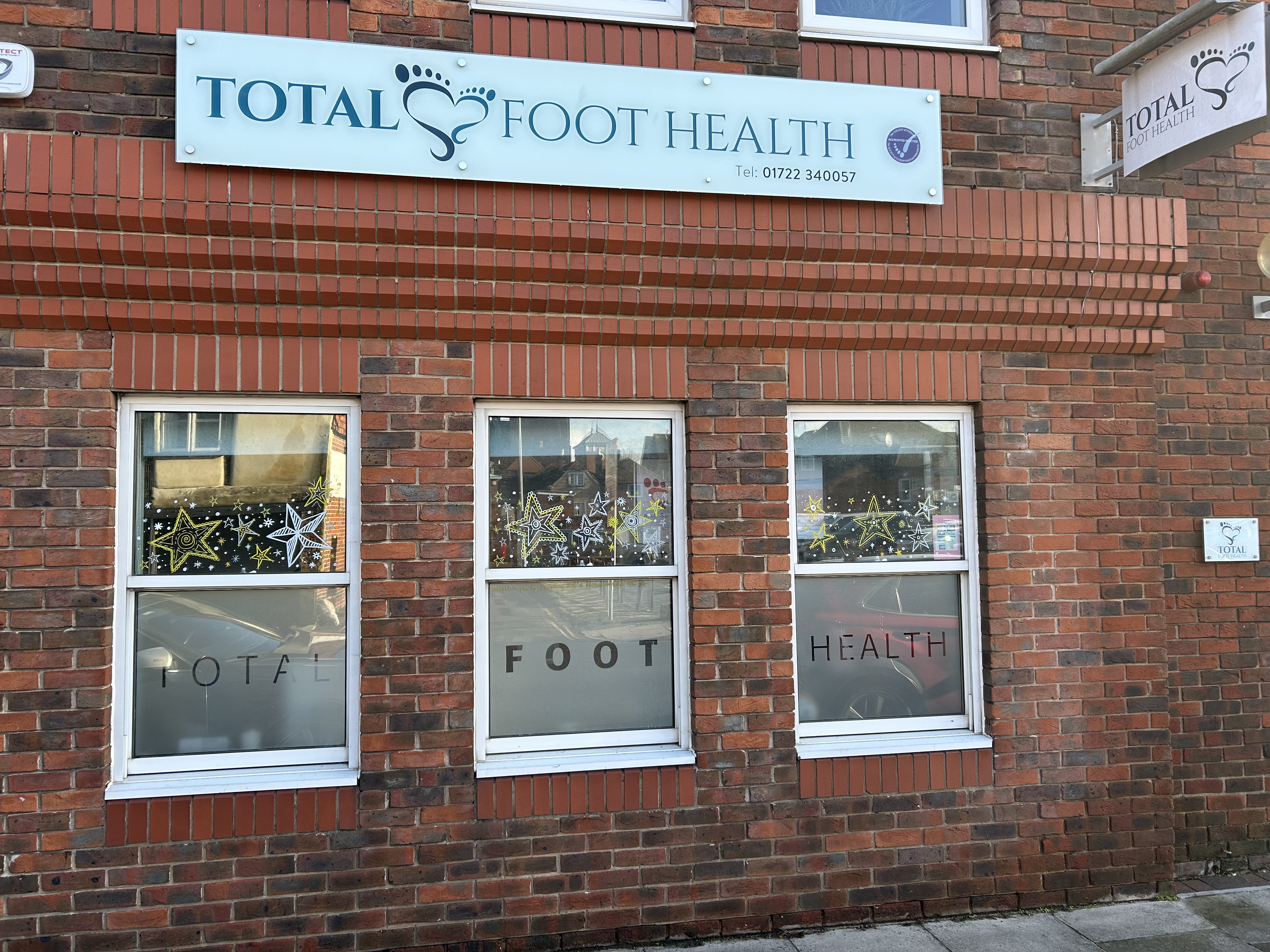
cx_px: 635
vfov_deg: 53.1
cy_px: 476
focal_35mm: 26
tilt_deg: +3.7
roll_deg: +0.7
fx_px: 954
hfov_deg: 67.3
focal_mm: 5.7
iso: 50
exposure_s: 1/523
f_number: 1.5
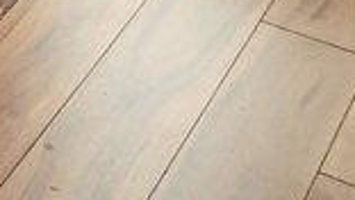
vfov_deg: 6.2
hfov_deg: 11.4
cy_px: -595
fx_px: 1545
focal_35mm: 164
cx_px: -421
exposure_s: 1/182
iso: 160
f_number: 1.8
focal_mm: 5.4
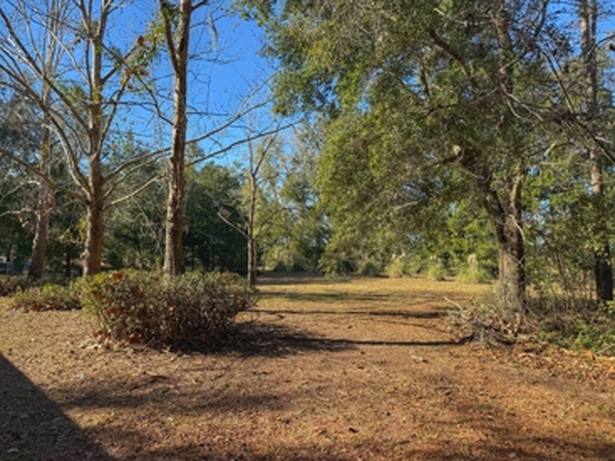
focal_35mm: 24
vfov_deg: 56.8
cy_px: 230
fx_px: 426
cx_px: 308
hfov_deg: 71.6
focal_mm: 6.76
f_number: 1.78
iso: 80
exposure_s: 1/1493
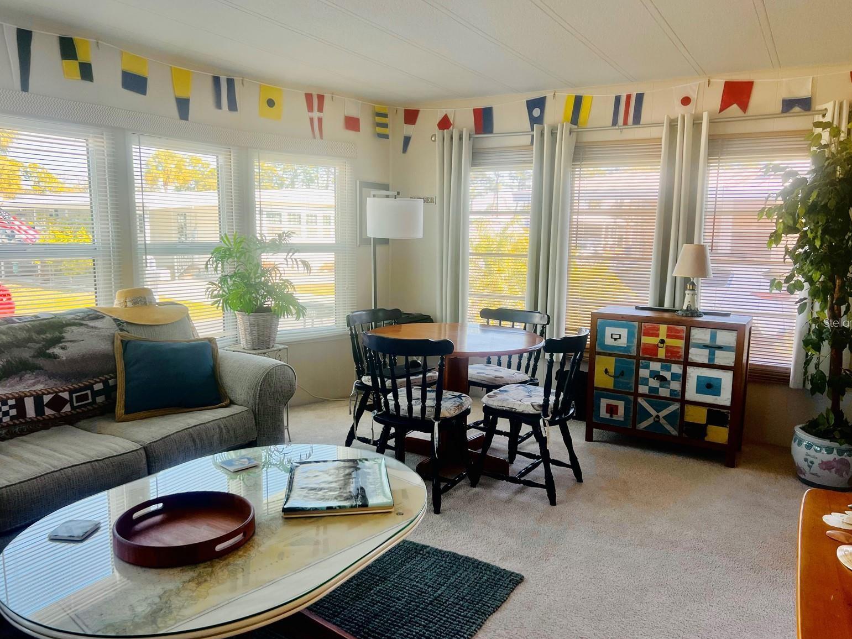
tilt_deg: -8.4
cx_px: 433
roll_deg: -0.6
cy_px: 322
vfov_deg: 51.4
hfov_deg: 65.3
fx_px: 665
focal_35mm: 27
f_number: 1.5
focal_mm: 5.7
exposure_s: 1/144
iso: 40
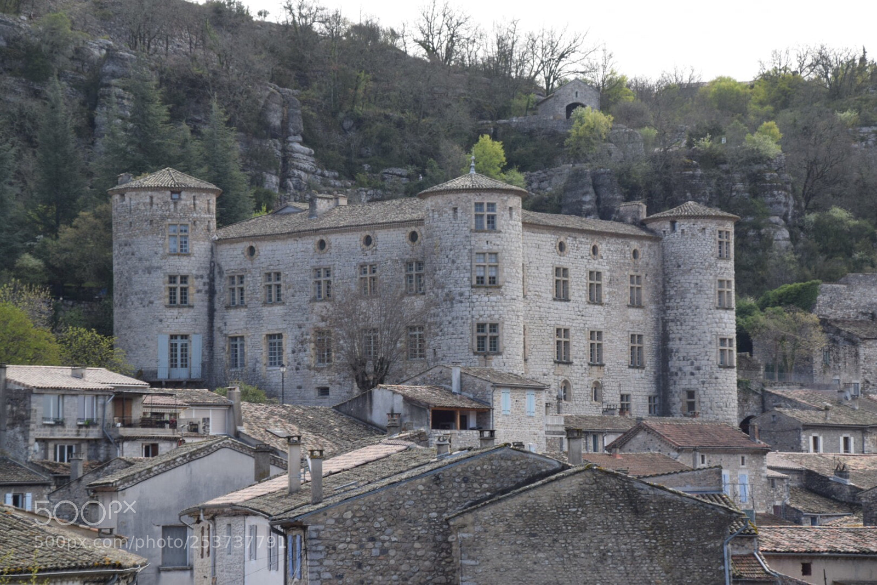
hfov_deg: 16.1
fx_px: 3106
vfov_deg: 10.8
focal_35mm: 128
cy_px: 292
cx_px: 438
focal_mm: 85
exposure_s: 1/250
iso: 320
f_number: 8
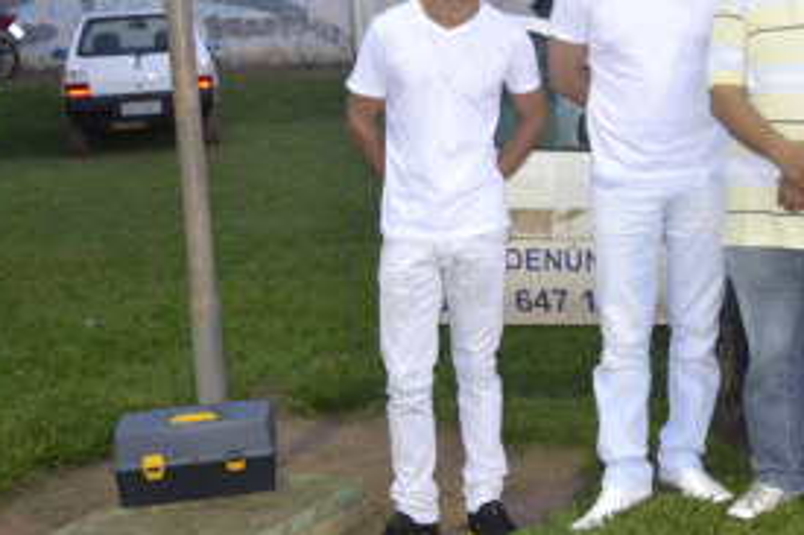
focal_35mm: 71
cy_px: 136
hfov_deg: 27.6
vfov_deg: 19.0
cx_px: 696
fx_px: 1585
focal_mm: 26
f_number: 3.8
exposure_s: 1/60
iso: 2500
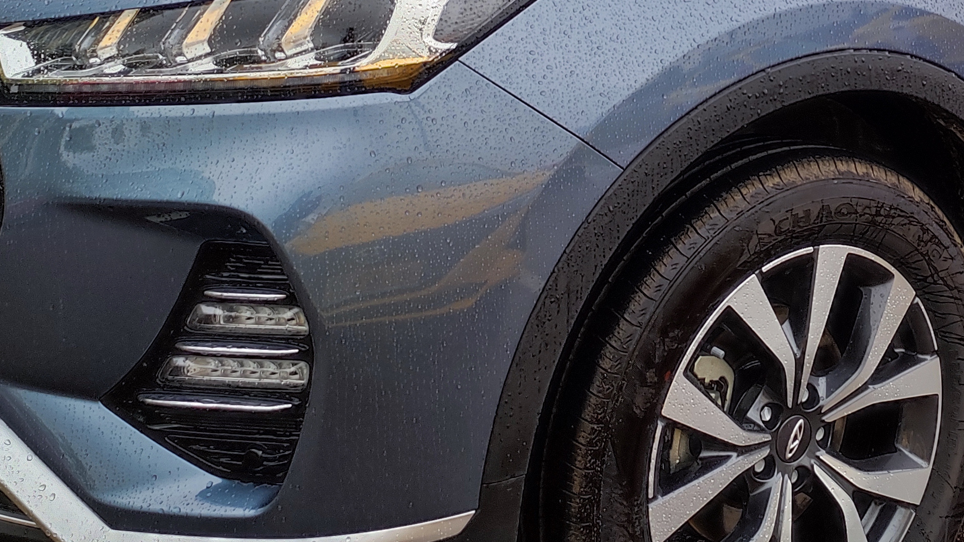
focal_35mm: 46
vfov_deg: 24.9
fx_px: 1176
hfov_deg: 42.5
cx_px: 774
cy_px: 18
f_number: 1.79
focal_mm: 4.74
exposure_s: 1/60
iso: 146
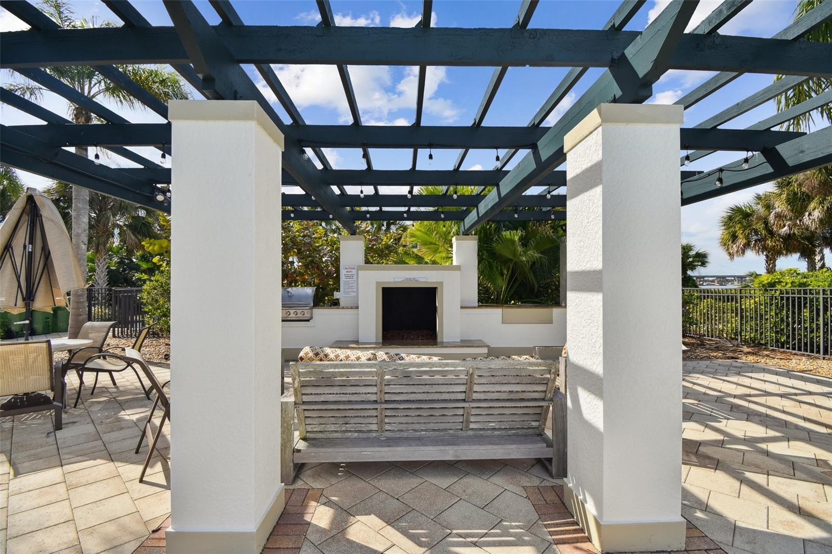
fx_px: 347
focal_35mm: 15
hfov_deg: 100.4
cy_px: 277
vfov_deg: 77.3
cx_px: 416
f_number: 7.1
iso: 100
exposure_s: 1/640
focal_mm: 10
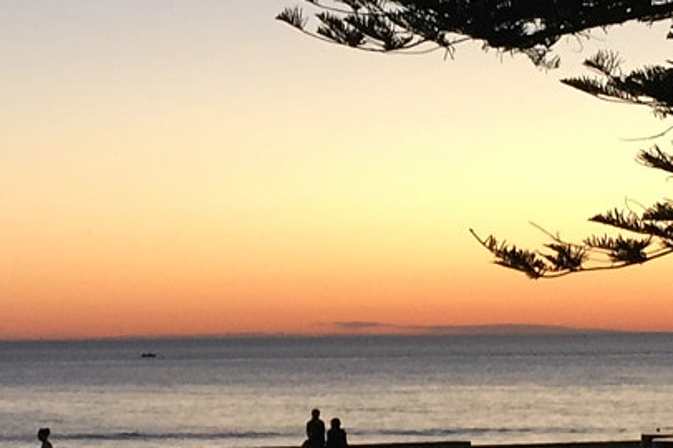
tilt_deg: -2.7
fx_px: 2223
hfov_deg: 17.2
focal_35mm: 119
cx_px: 327
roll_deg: +1.0
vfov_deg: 11.4
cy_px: 372
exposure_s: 1/30
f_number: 2.2
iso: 40
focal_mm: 4.15
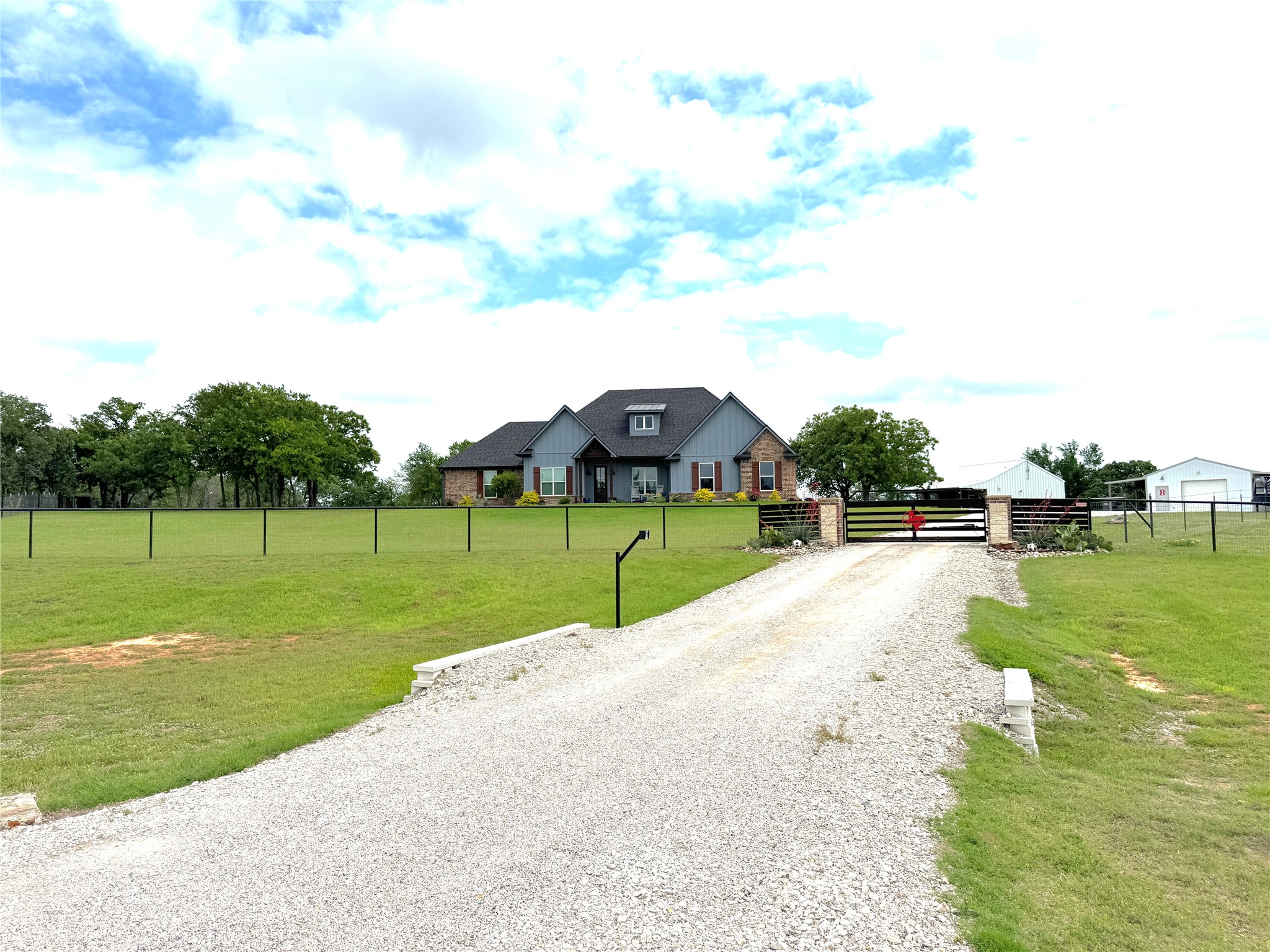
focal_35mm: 24
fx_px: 881
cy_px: 476
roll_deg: +0.8
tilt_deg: +4.3
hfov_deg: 71.6
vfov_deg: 56.8
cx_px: 635
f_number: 1.78
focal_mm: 6.76
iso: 80
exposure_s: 1/10417
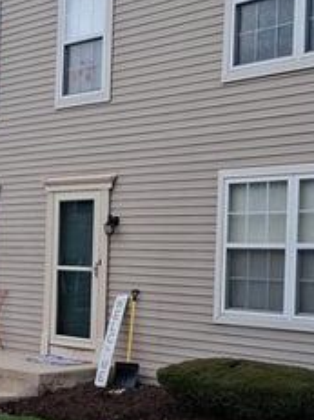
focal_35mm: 75
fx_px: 908
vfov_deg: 25.9
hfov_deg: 19.5
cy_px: 257
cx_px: 85
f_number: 1.8
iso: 25
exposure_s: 1/408
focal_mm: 3.98
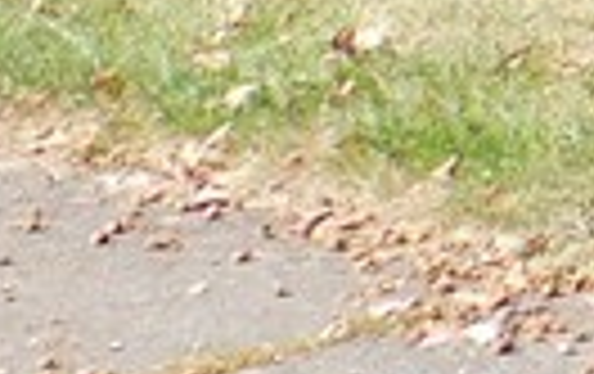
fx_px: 3989
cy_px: -924
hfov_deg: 7.0
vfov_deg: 5.0
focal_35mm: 246
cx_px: 2182
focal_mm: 5.4
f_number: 3.5
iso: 125
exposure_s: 1/500
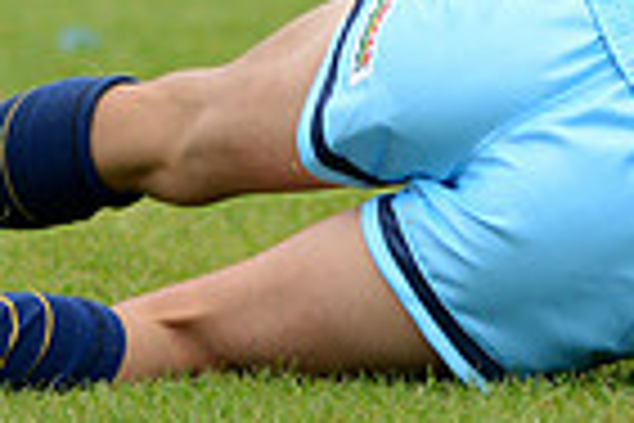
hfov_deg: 1.2
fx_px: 30342
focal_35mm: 1723
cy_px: -376
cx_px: 652
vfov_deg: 0.8
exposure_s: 1/1000
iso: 800
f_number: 4
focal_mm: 420
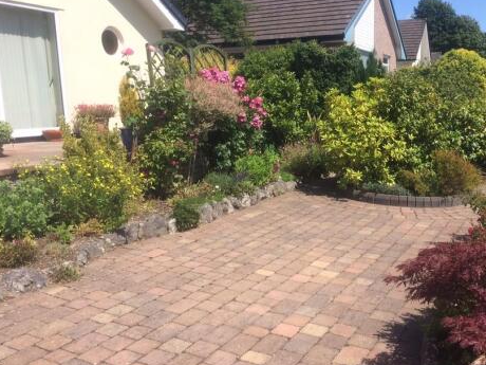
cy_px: 200
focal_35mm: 38
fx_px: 534
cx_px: 304
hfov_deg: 48.5
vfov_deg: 37.7
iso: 40
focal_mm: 4.12
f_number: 2.2
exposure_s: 1/1786
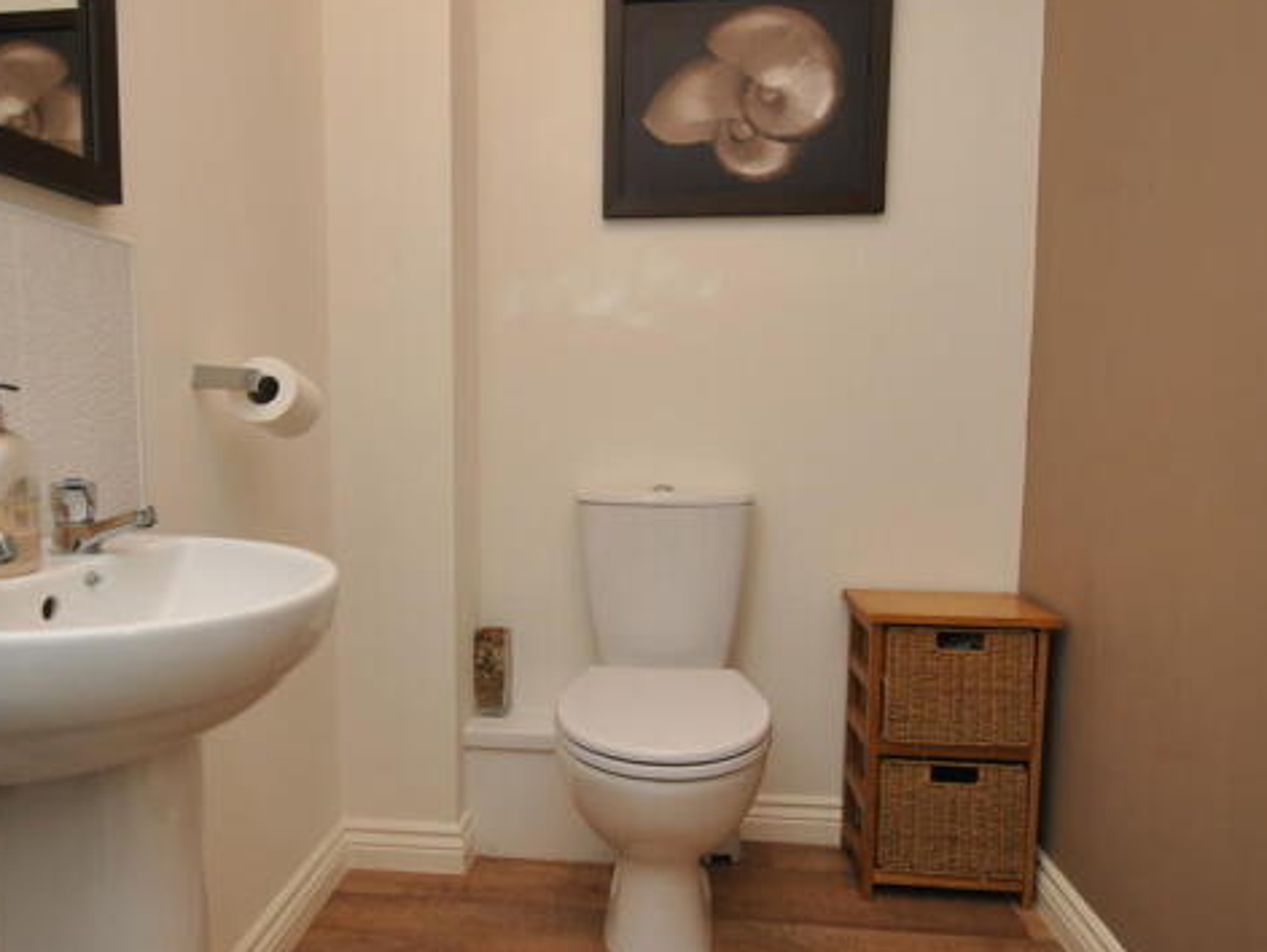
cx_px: 542
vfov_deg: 56.9
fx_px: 879
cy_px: 491
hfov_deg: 71.2
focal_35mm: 24
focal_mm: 12
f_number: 4
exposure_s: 1/60
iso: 200
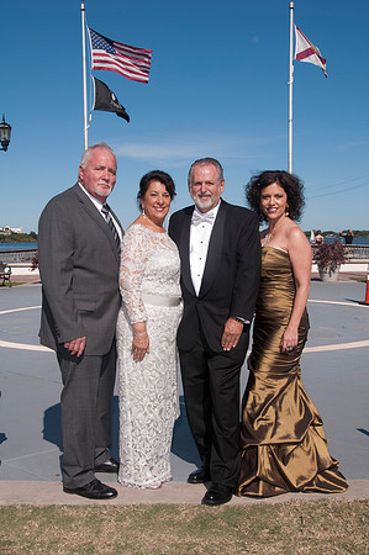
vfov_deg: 45.0
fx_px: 670
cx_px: 184
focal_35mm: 44
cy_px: 278
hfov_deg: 30.8
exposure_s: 1/250
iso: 200
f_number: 11
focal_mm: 29
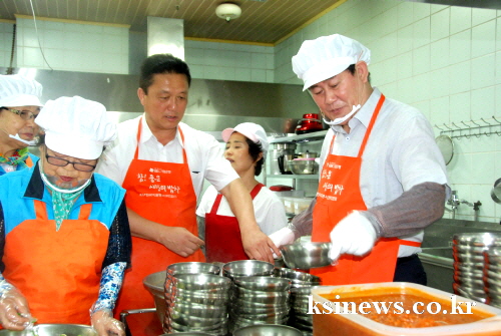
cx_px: 250
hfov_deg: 53.1
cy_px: 168
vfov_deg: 37.0
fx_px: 502
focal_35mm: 36
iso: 1250
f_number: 5.6
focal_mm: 24
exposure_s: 1/60
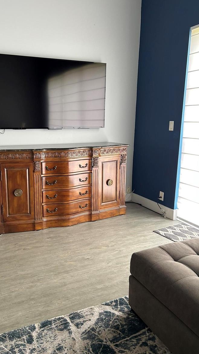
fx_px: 272
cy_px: 175
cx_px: 78
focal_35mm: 29
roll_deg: +0.2
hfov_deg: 40.0
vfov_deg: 66.1
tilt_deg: -12.0
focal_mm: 5.7
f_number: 1.5
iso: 160
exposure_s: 1/60
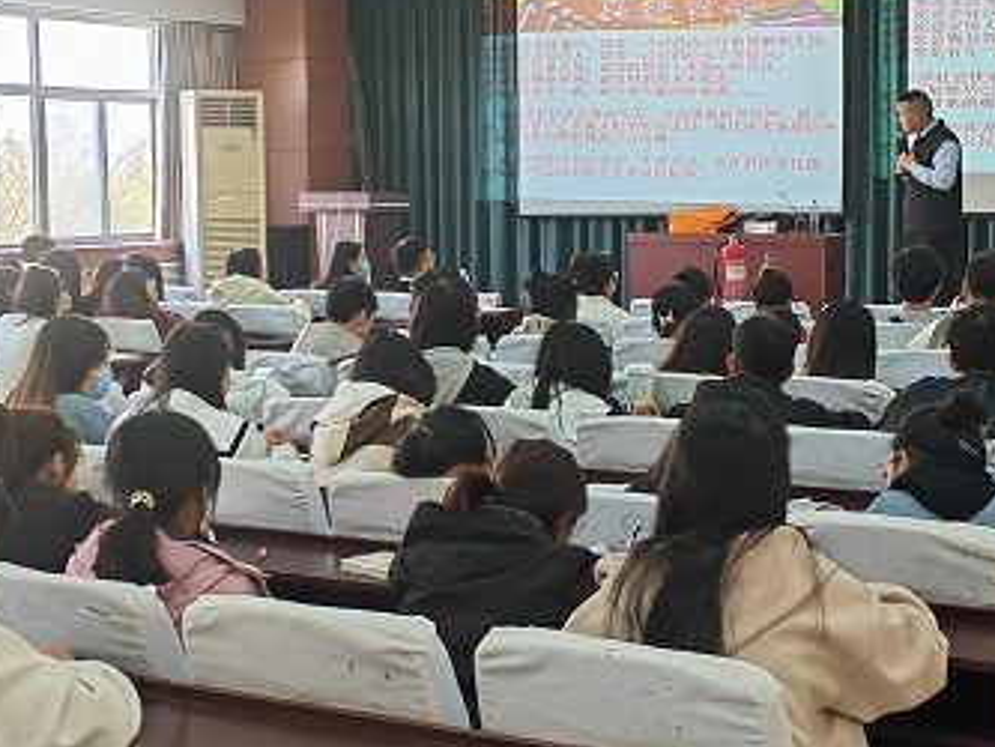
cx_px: 514
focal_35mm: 66
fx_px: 1898
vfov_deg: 22.2
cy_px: 314
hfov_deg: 29.4
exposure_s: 1/100
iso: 227
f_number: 1.8
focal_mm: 5.53
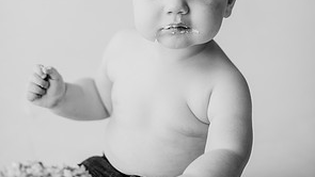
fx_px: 668
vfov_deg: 14.8
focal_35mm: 80
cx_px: 159
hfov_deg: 26.5
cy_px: -2
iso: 400
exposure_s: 1/800
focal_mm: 50
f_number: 2
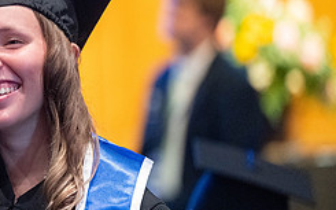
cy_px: 79
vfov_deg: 3.3
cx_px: -53
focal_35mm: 398
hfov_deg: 5.3
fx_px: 3644
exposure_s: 1/125
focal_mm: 165
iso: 6400
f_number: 2.8
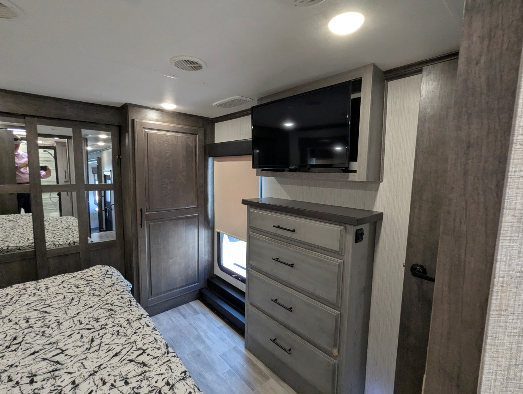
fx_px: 242
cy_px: 197
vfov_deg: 78.2
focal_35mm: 16
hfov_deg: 94.4
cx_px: 262
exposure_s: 1/66.7
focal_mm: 2.35
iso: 374
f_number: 2.2
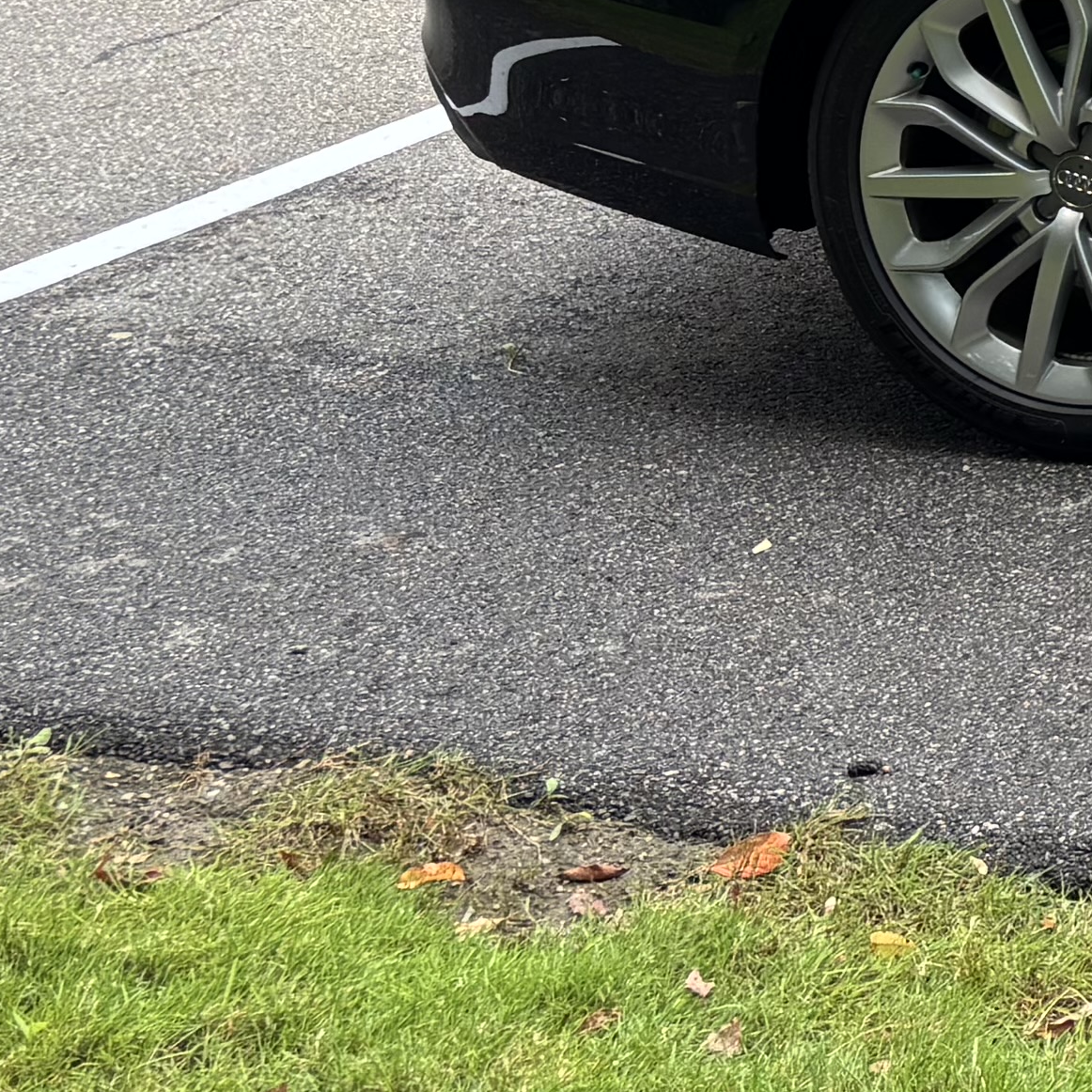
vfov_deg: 15.0
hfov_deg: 13.6
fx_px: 4033
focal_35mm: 113
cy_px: -132
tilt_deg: -10.3
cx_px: 2045
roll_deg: +1.3
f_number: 1.6
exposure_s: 1/360
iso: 50
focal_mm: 5.96
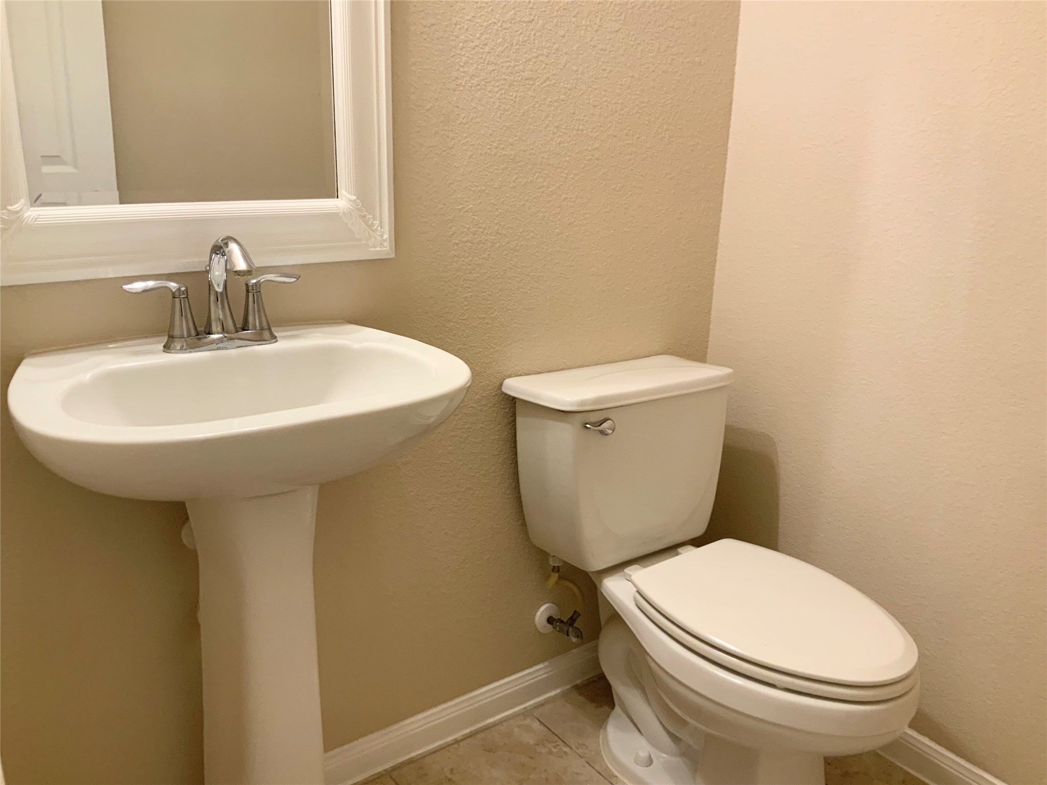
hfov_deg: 61.7
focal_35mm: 29
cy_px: 392
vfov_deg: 48.2
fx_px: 877
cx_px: 524
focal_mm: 3
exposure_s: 1/60
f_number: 1.8
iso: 125
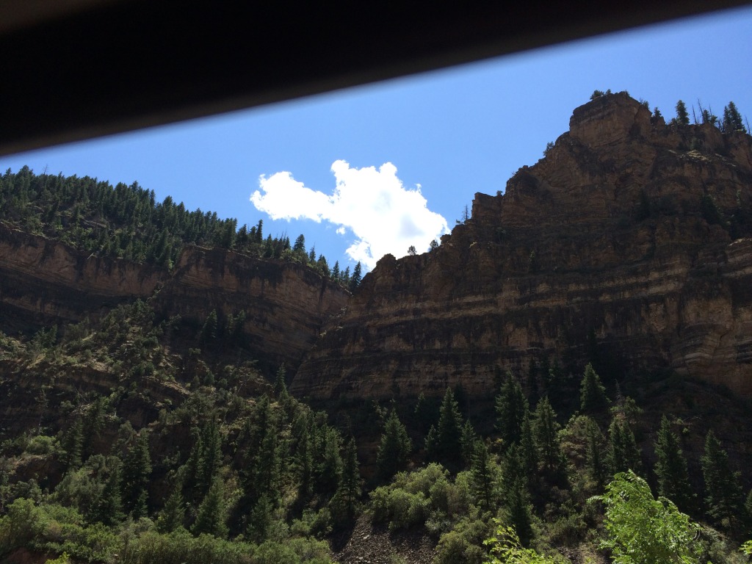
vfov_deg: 48.2
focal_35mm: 29
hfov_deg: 61.7
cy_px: 282
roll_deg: +2.7
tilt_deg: +27.3
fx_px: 630
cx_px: 376
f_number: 2.2
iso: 32
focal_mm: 4.15
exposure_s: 1/1709
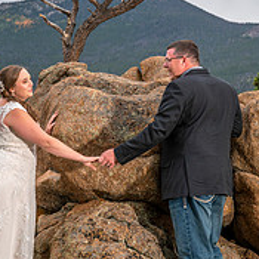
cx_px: 95
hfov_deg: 14.5
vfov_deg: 14.5
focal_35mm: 120
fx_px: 1016
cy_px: 145
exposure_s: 1/60
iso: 100
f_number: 6.3
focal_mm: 55
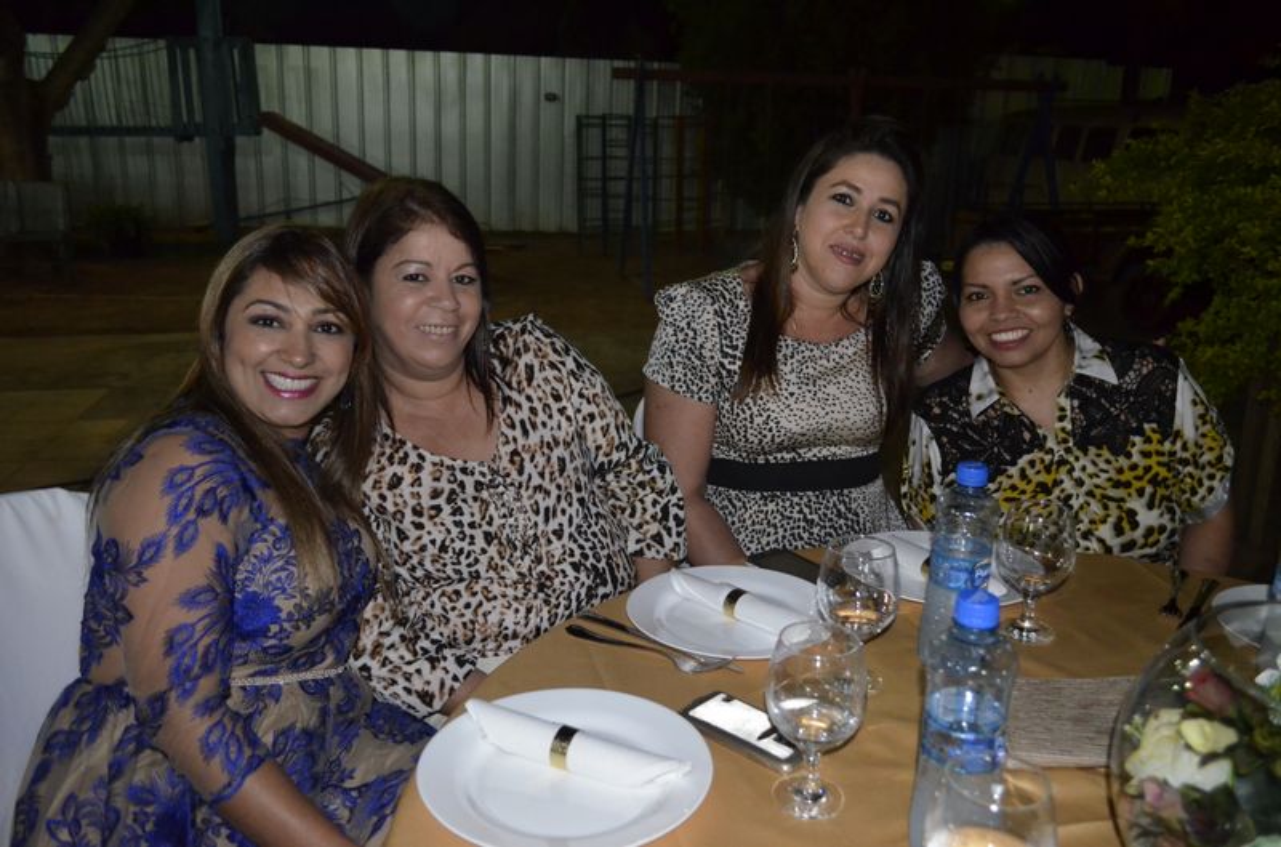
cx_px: 640
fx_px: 1065
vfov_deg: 43.4
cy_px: 424
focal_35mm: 30
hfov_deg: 62.1
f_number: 3.8
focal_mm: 20
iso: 3200
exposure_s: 1/60
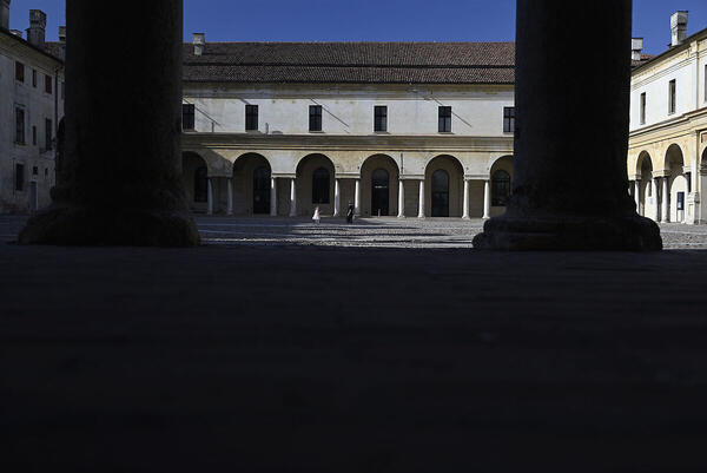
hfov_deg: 48.4
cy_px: 236
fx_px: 786
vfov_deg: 33.5
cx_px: 354
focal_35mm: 40
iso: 100
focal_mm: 40
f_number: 8
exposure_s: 1/160
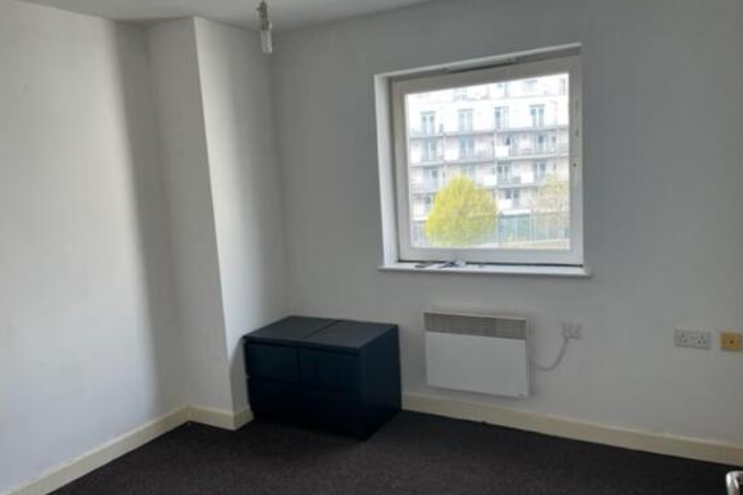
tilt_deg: -8.8
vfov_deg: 46.4
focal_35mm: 28
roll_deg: +2.7
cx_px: 372
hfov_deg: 65.5
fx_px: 578
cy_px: 257
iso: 40
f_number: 1.6
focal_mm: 5.1
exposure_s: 1/122
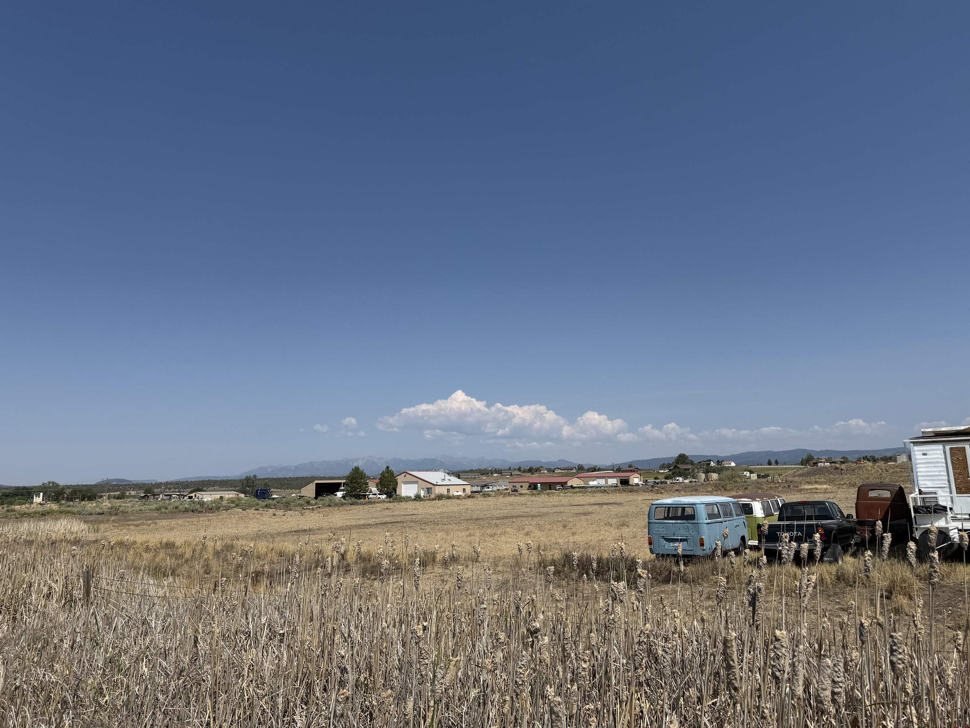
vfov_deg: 54.9
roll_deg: +1.3
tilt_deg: +11.4
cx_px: 486
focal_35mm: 25
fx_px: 701
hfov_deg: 69.4
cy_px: 355
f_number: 1.78
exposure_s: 1/9091
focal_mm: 6.76
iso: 80
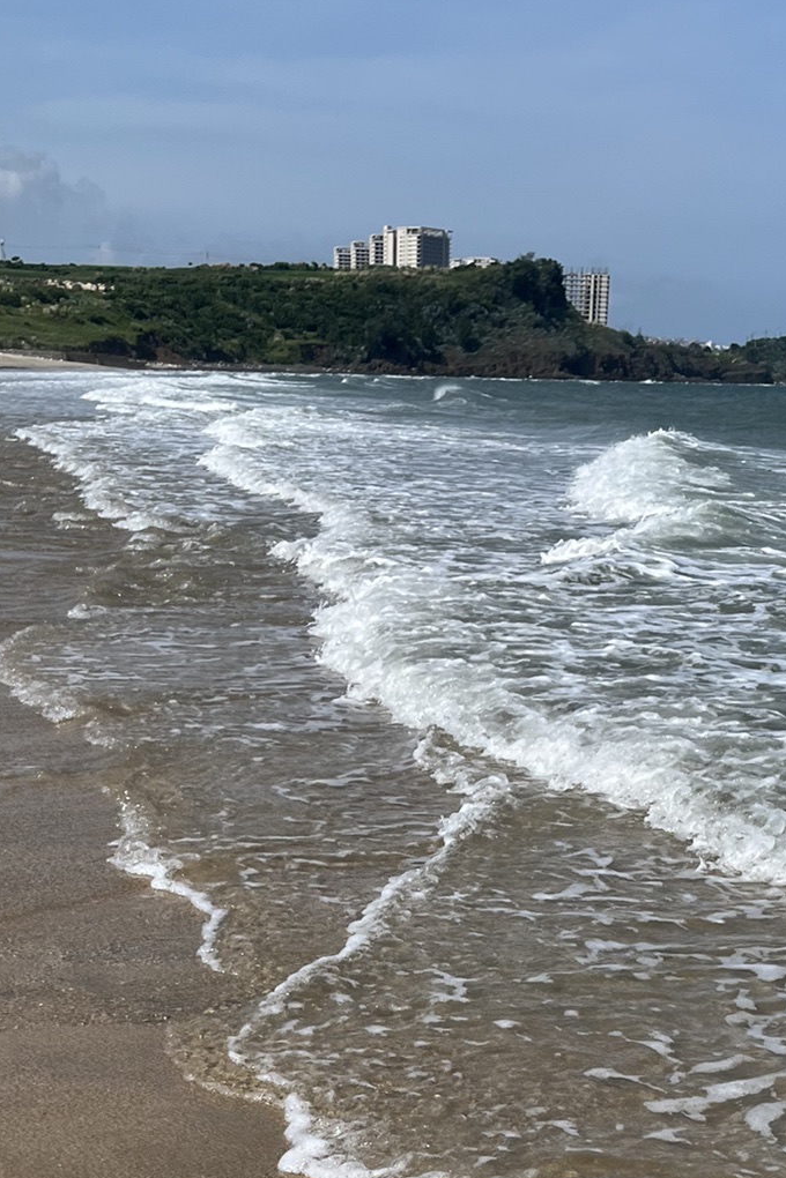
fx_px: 1736
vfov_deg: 35.5
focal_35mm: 53
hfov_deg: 25.5
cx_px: 457
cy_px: 1038
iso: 50
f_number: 1.6
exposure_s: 1/4651
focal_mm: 5.1
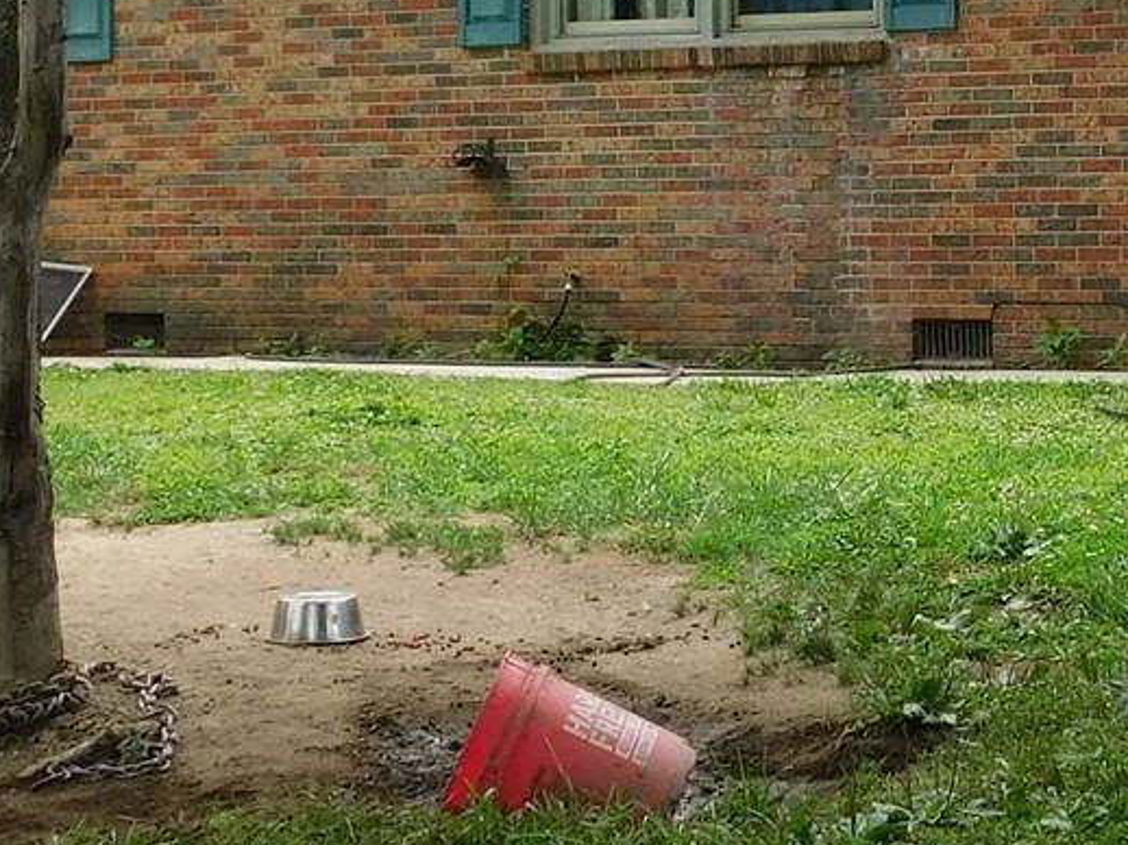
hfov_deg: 21.2
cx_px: 956
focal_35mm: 91
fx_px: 2964
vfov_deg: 16.1
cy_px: 159
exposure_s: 1/640
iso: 125
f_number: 3
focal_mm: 4
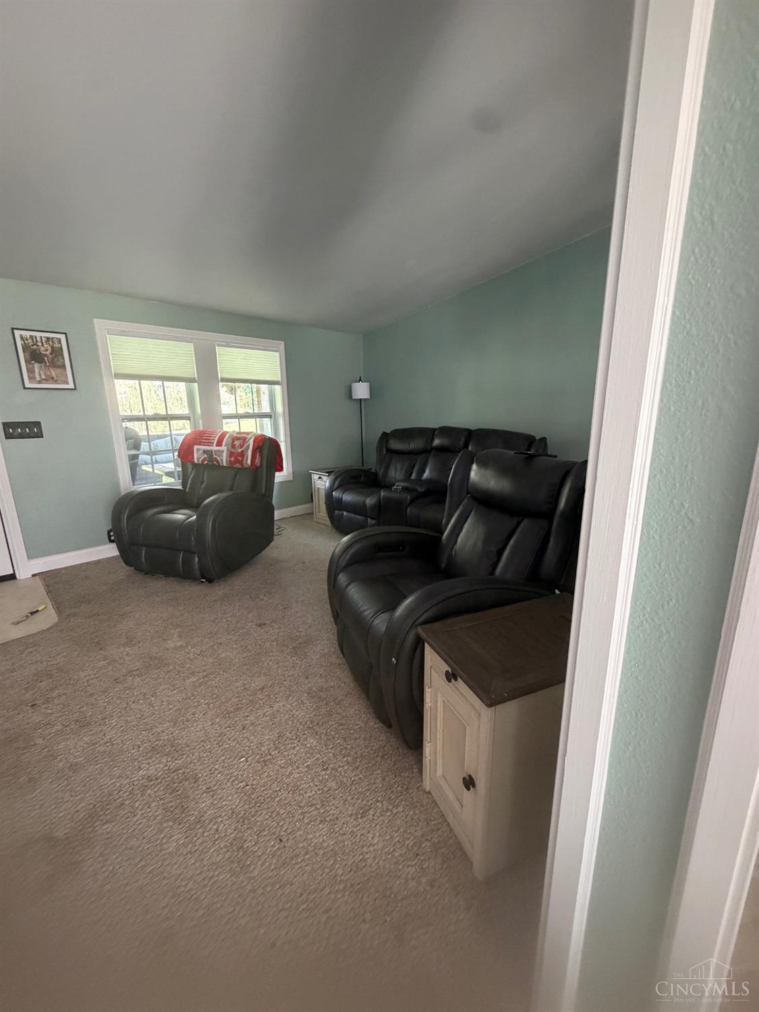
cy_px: 506
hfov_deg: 85.7
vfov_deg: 102.0
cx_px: 380
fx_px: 409
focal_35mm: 14
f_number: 2.2
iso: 400
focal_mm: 2.22
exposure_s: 1/60
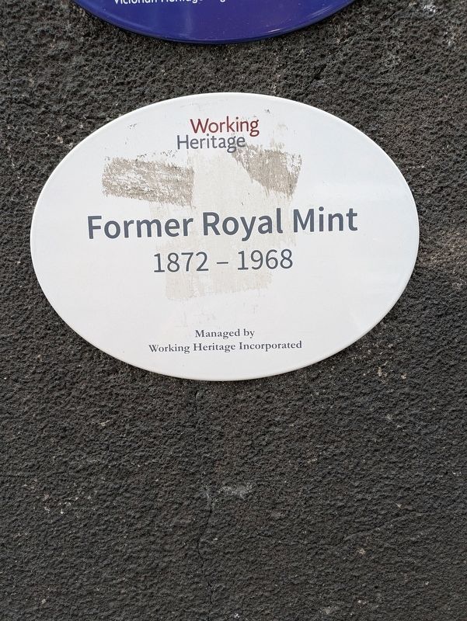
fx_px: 449
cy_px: 310
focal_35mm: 25
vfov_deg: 69.4
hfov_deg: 54.9
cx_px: 234
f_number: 1.89
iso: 297
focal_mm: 5.43
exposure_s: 1/100
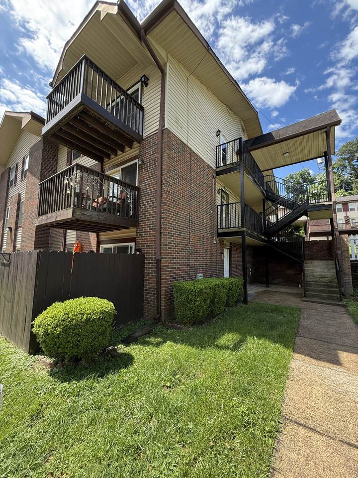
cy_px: 239
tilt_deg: +6.5
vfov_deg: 102.1
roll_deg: -1.4
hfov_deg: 85.7
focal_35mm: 14
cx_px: 179
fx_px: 193
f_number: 2.2
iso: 50
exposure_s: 1/353
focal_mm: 2.22
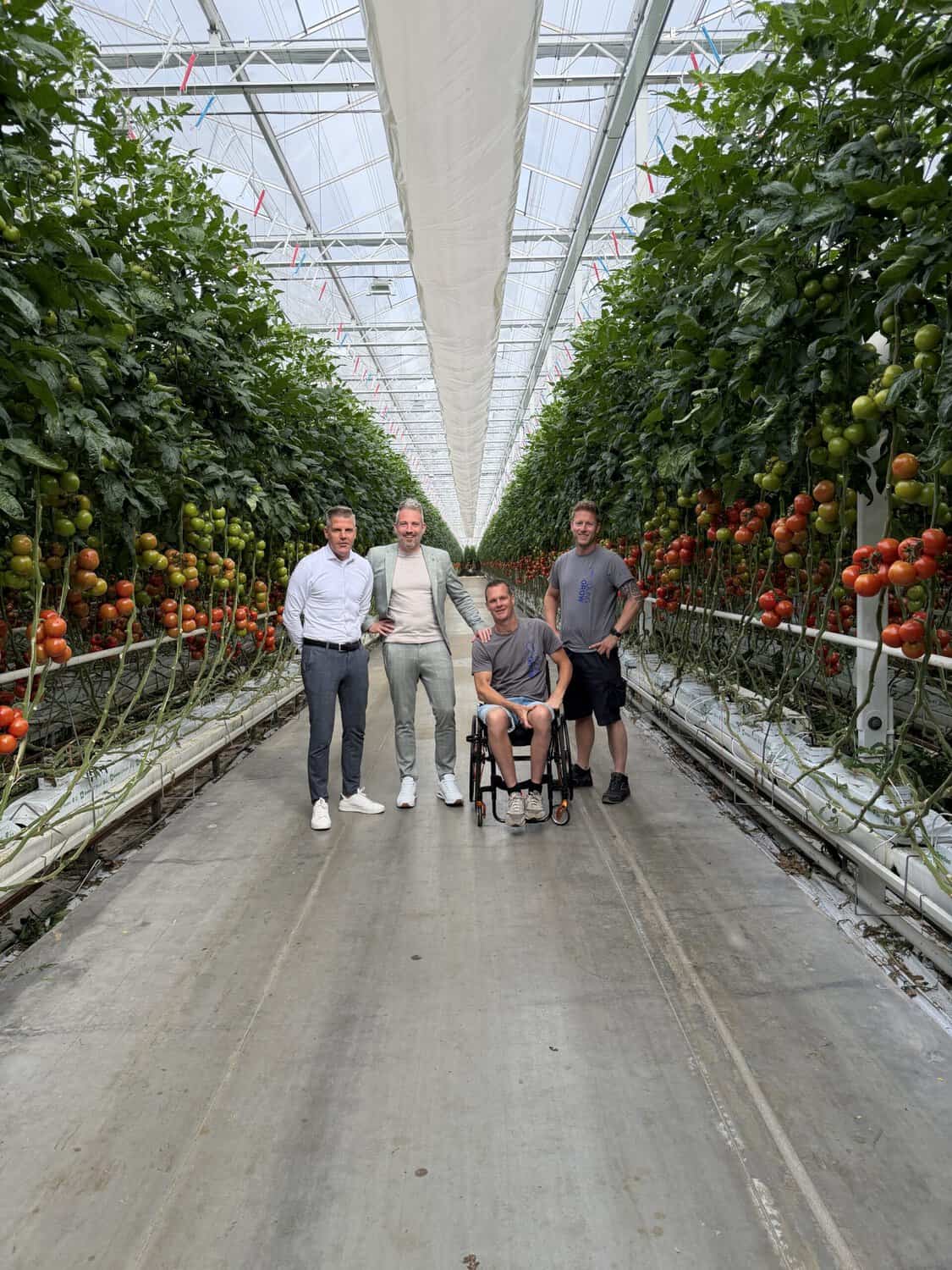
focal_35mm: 24
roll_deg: +1.3
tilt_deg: -4.6
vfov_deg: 71.6
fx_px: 880
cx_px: 476
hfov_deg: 56.8
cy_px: 635
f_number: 1.78
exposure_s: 1/1653
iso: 100
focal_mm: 6.76
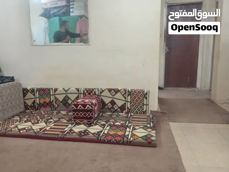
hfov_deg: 65.3
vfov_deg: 51.4
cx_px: 114
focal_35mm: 27
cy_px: 86
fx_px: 179
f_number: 1.8
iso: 1683
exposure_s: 1/20
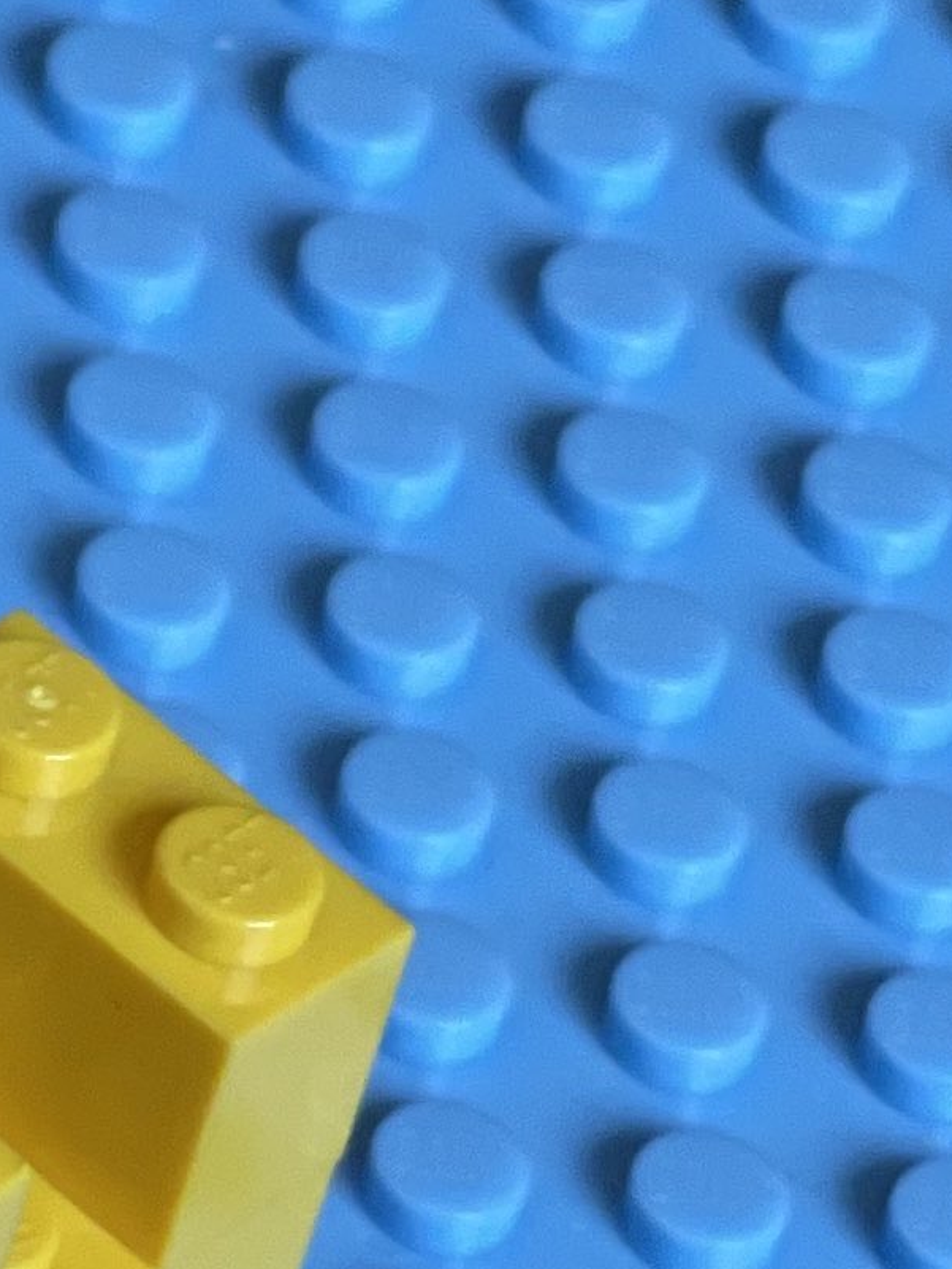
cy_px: 1229
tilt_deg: -46.2
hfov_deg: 4.5
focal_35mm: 322
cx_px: -1346
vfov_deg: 6.1
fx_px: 11804
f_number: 2.2
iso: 160
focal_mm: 7.5
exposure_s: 1/50
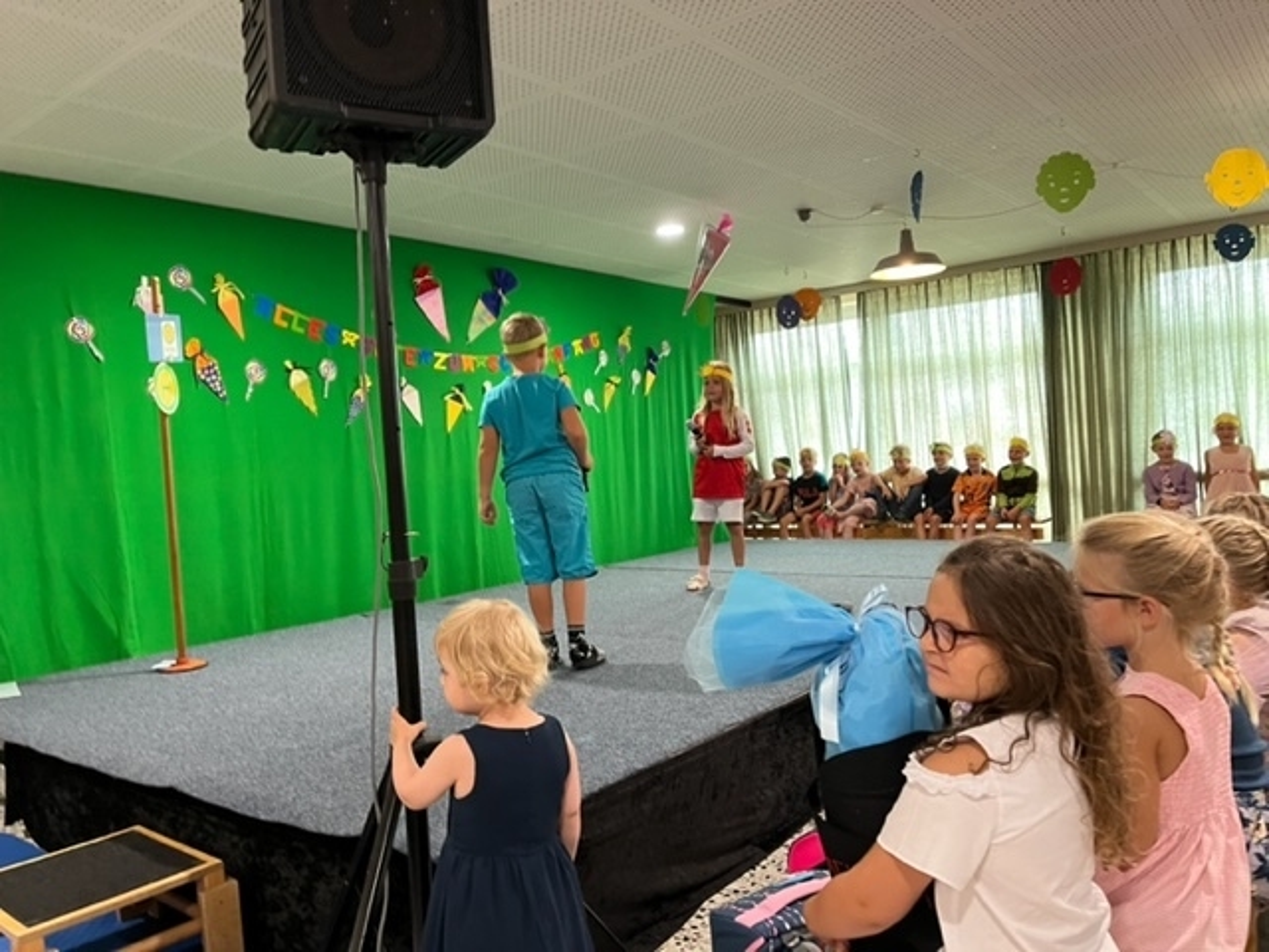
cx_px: 634
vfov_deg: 53.1
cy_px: 476
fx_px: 953
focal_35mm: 26
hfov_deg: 67.3
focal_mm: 5.1
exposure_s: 1/50
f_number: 1.6
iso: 250
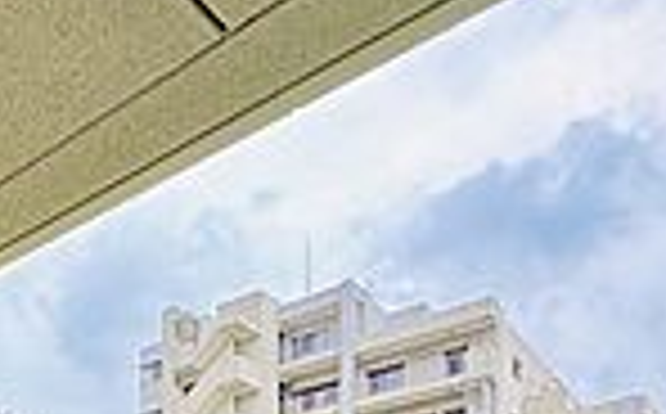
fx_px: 816
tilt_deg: -0.9
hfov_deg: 40.7
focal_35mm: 45
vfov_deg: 21.4
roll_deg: +0.7
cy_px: 698
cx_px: 54
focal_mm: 2.22
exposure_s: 1/227
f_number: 2.2
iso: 64
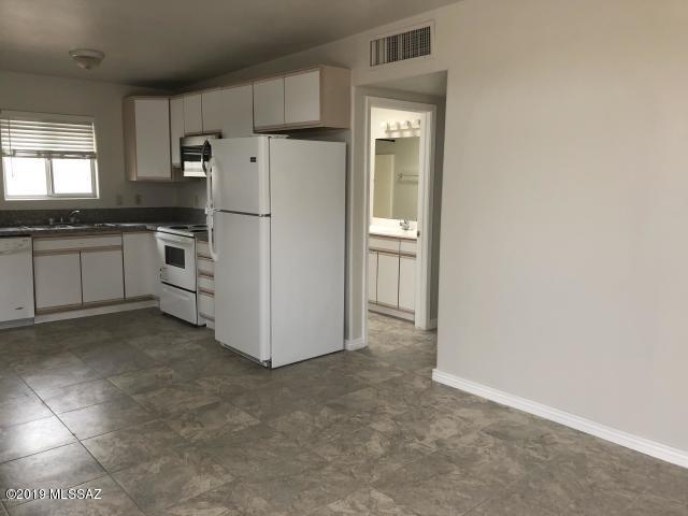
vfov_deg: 49.7
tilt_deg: -8.8
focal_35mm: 28
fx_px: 557
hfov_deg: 63.4
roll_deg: -0.4
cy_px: 258
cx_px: 344
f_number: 1.8
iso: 64
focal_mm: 3.99
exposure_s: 1/120
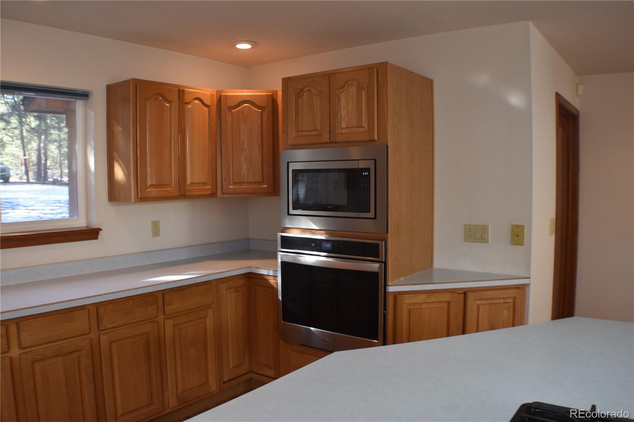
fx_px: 660
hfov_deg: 51.3
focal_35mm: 38
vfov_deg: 35.5
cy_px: 211
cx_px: 317
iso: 400
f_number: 4.5
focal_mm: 25
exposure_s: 1/80
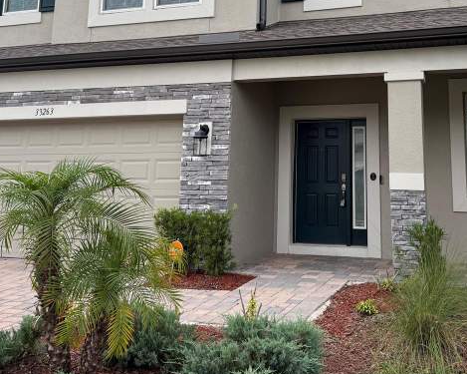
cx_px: 303
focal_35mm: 40
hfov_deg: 45.3
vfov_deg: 36.3
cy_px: 88
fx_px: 553
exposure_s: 1/665
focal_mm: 6.76
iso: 100
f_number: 1.78
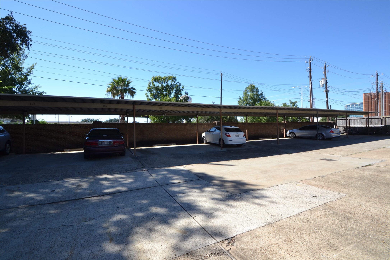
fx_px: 162
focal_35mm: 15
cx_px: 195
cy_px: 130
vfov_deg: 77.3
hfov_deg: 100.4
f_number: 7.1
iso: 100
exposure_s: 1/200
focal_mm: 10
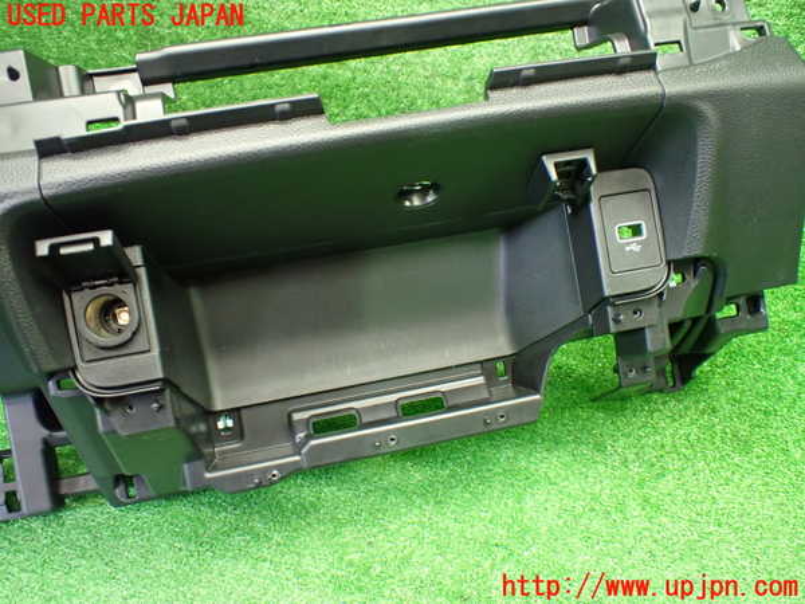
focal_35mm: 30
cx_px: 402
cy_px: 302
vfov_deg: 46.8
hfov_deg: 60.0
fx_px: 698
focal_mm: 5.4
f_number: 2.3
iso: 800
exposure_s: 1/40
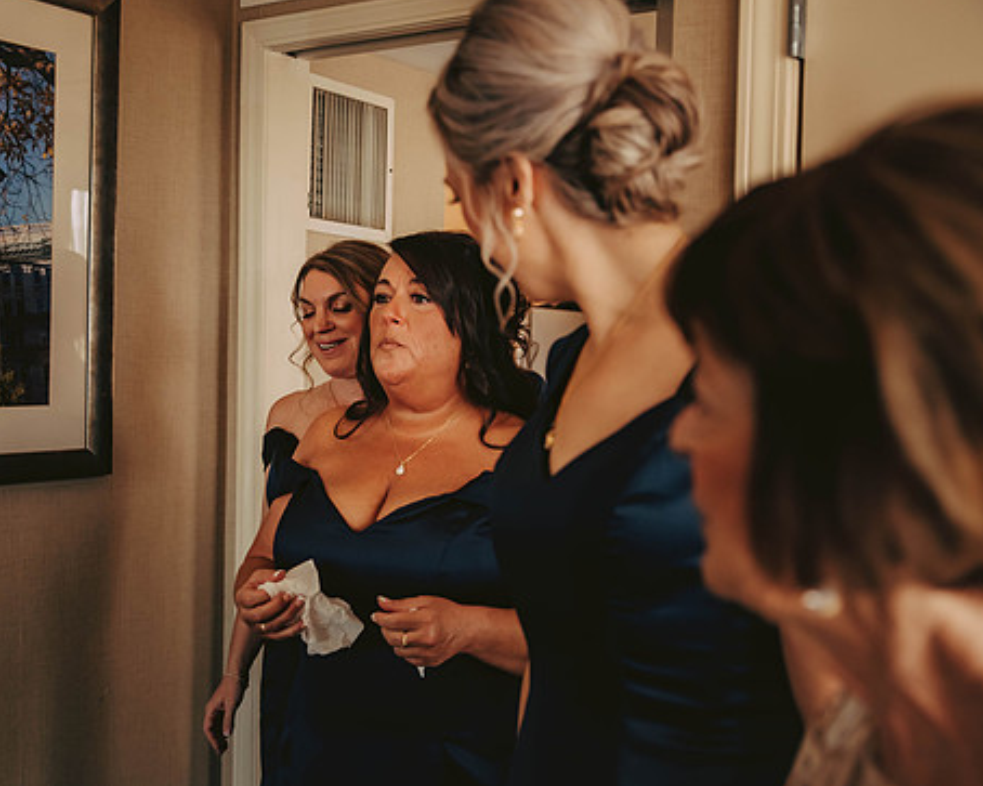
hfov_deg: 38.7
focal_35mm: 48
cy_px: 371
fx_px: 1396
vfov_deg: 31.4
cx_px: 414
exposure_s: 1/100
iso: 800
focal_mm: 40
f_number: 3.5
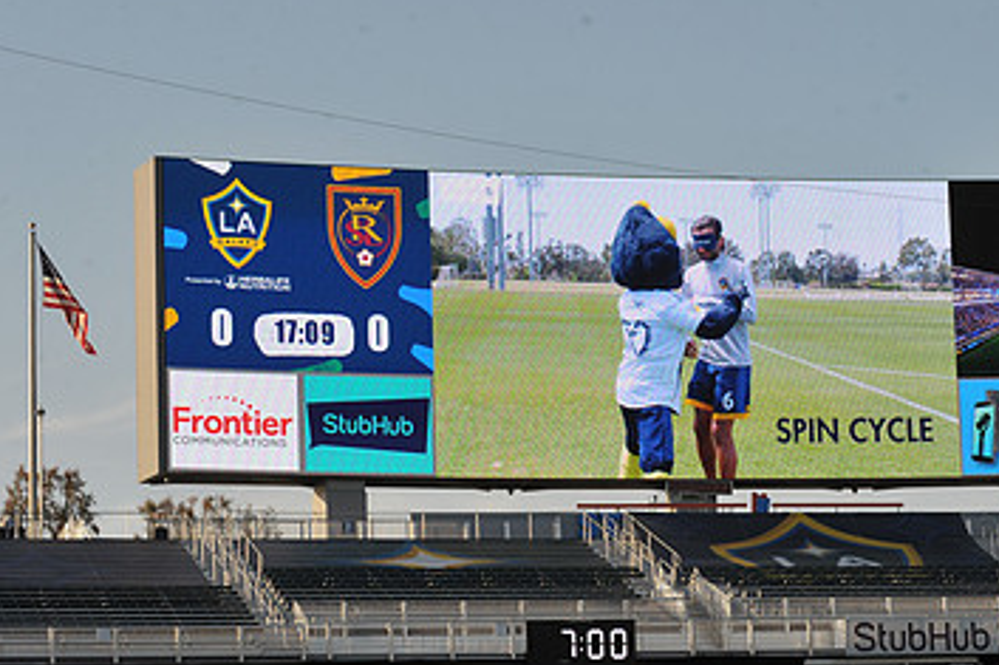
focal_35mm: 148
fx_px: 4105
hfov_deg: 13.8
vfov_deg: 9.3
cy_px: 348
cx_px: 705
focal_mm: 90
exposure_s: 1/500
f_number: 11
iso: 400
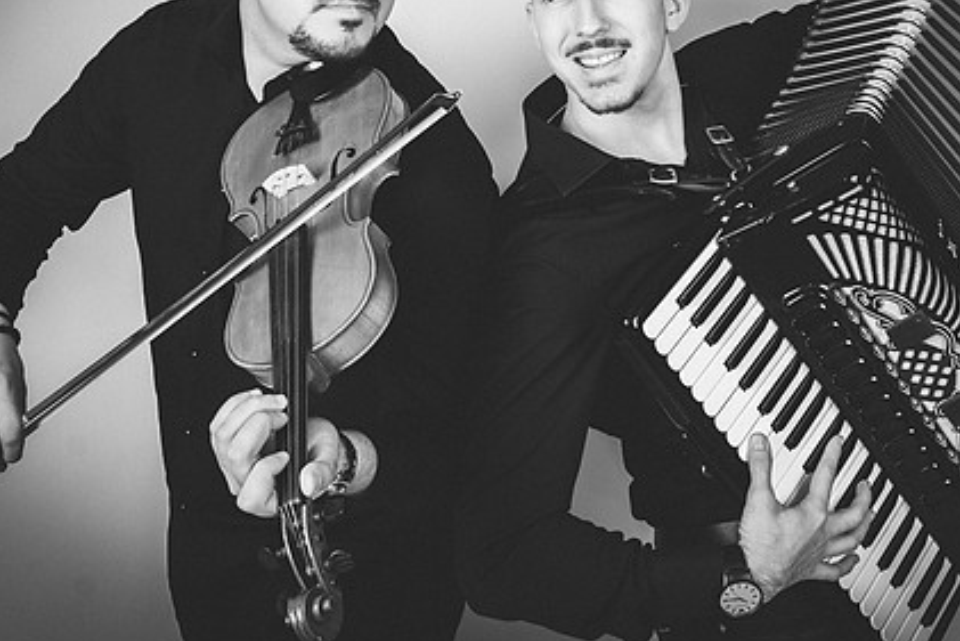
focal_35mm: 48
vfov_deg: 27.0
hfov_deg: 40.9
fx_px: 1280
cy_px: 51
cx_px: 589
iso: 100
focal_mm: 24
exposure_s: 1/80
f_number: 6.3
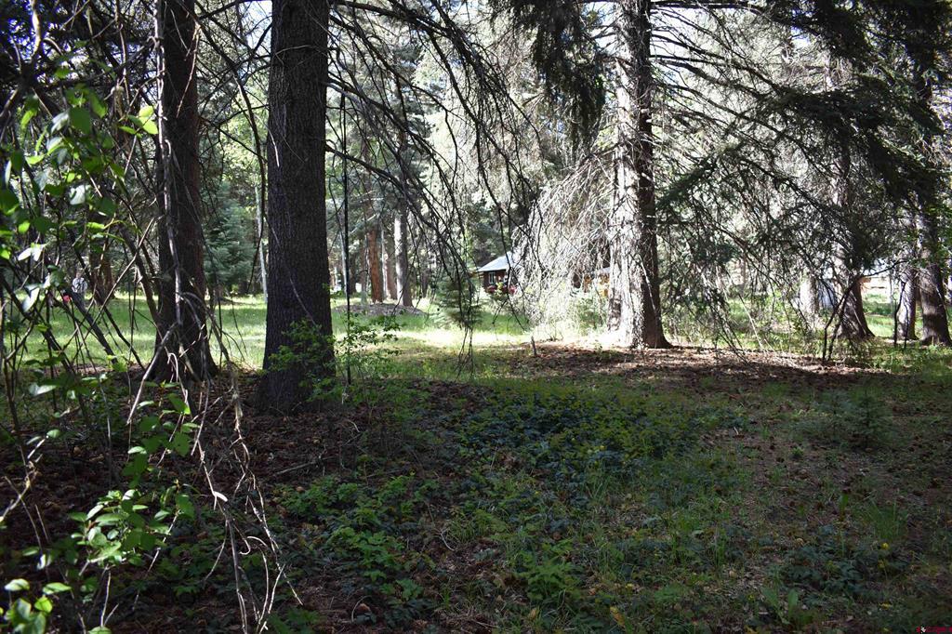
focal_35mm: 27
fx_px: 714
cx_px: 476
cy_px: 317
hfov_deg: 67.4
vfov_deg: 47.9
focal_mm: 18
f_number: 4
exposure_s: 1/250
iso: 400
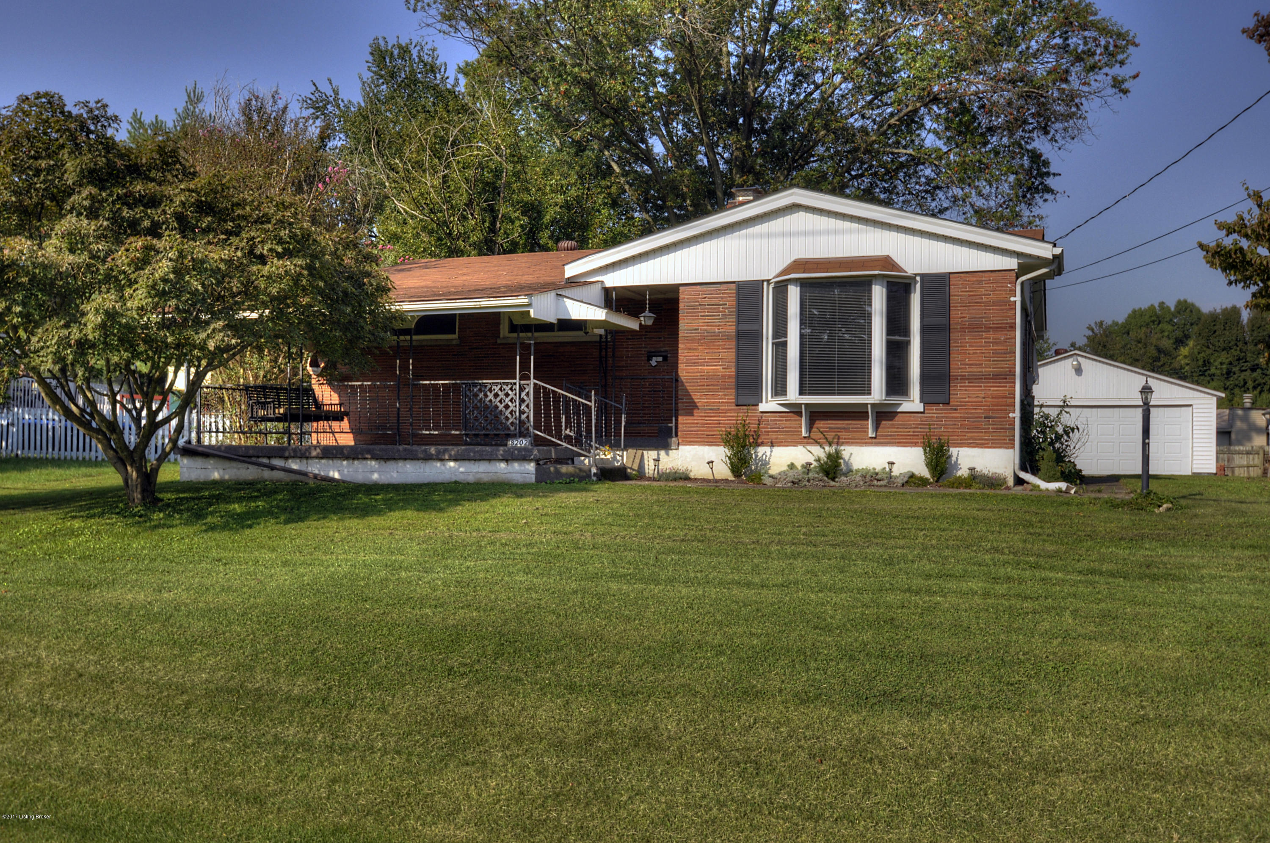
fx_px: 1162
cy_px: 422
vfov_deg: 39.9
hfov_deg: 57.3
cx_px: 635
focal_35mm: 33
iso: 200
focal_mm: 22
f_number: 8
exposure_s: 1/750
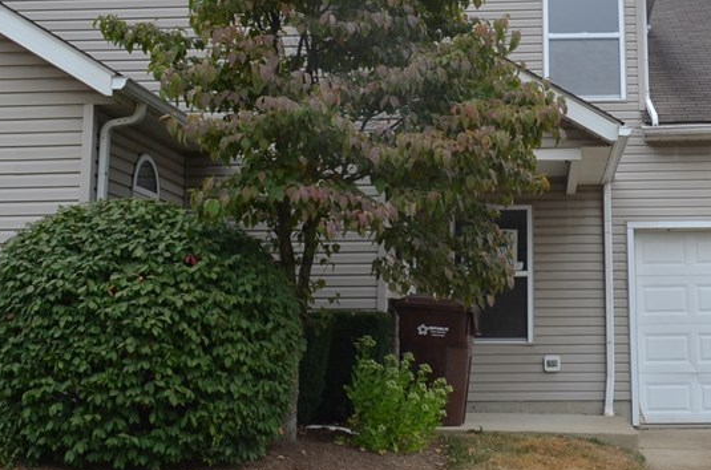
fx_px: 1084
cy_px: 169
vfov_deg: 24.4
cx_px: 490
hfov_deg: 35.9
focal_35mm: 55
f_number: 6.3
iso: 200
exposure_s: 1/160
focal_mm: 18
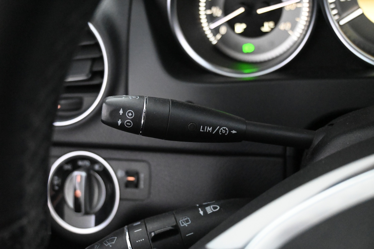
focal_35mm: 36
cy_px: 124
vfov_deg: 36.9
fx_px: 374
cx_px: 187
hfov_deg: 53.1
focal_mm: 24
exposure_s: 1/40
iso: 11400
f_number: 4.2
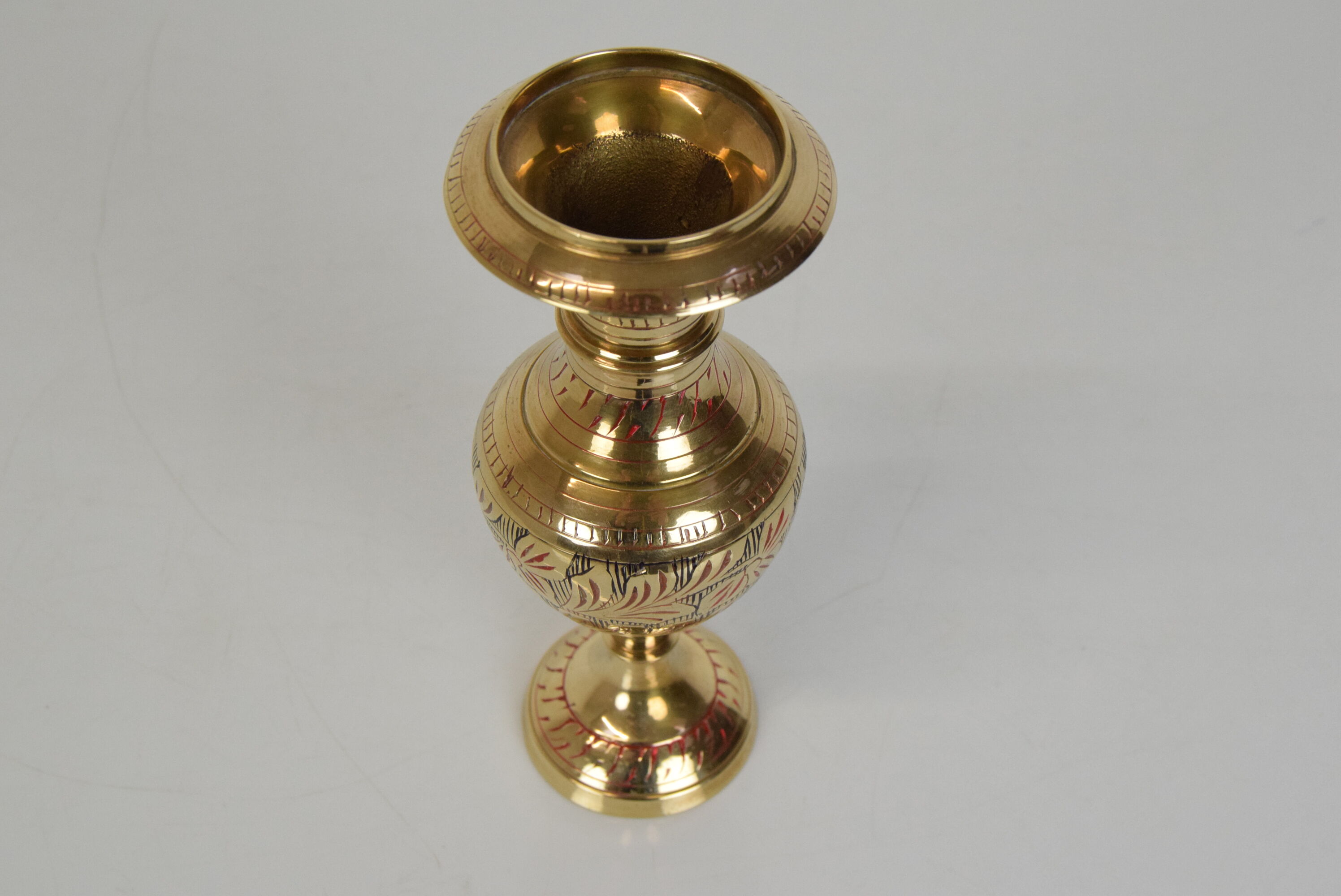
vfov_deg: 23.8
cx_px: 670
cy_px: 448
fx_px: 2125
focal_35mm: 57
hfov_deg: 35.0
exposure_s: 1/320
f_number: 9
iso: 1600
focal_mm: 38
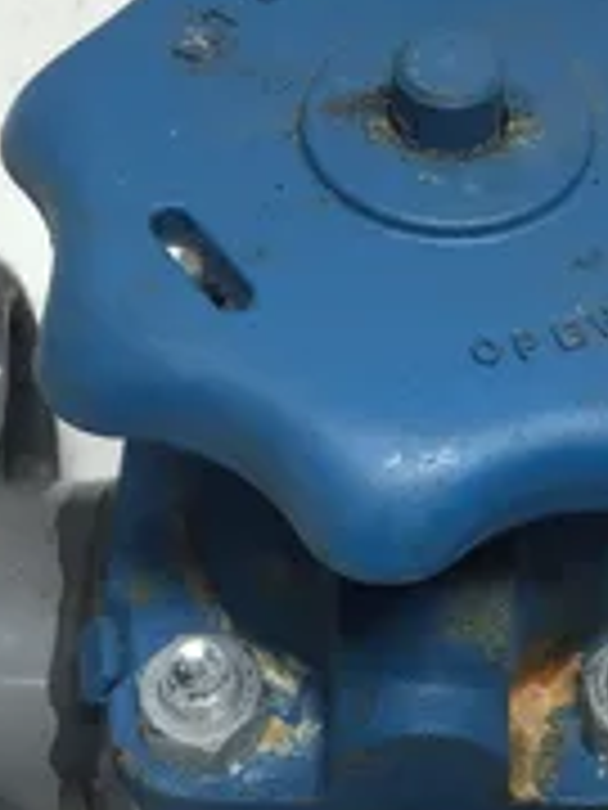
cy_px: 356
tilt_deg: -64.3
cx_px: 401
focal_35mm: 69
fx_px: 1616
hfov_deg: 21.2
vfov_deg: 28.1
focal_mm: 3.3
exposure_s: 1/120
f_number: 2.4
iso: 32
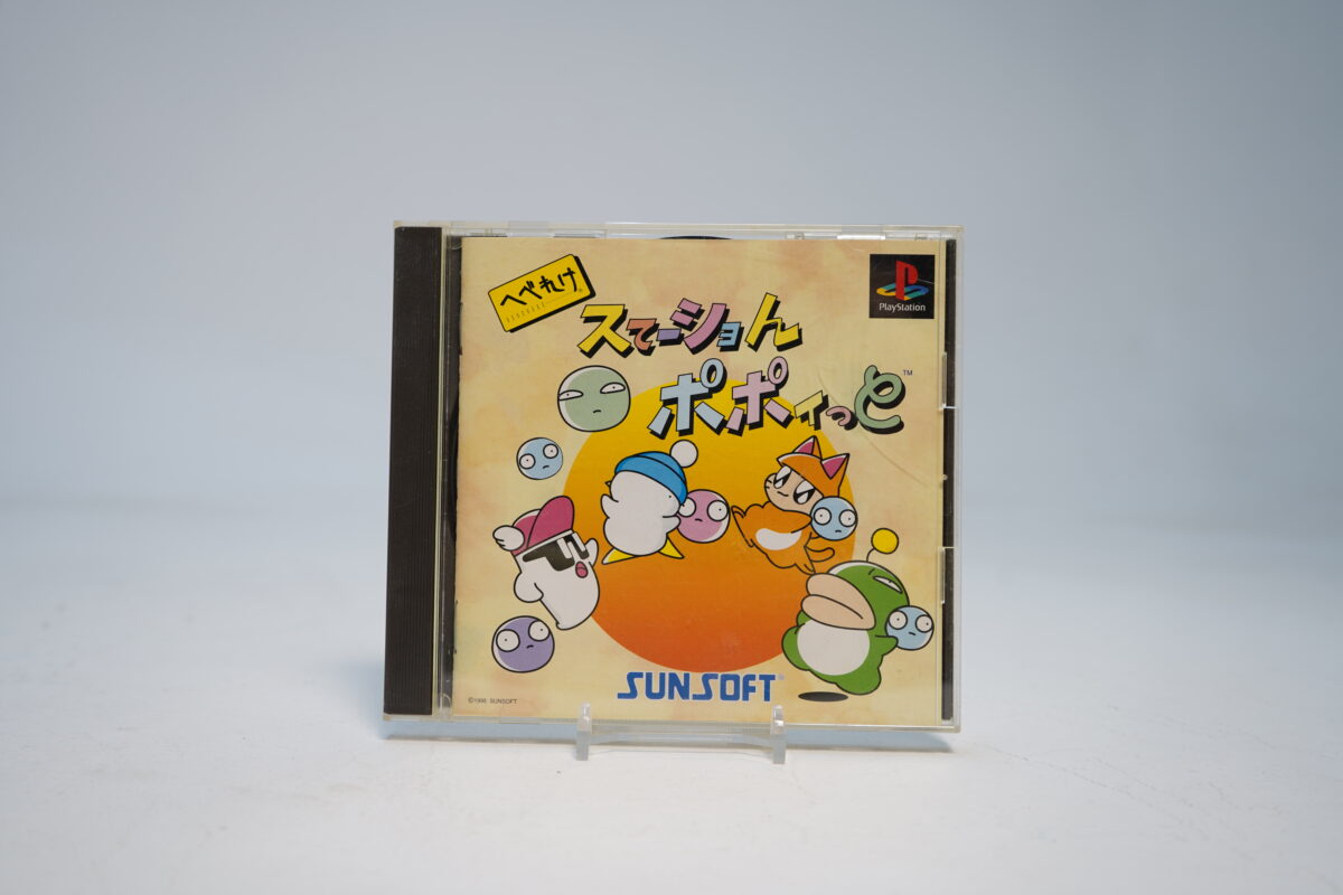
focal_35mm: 35
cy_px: 448
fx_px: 1306
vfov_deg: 37.9
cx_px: 672
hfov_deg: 54.4
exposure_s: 1/6
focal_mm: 35
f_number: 5.6
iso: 64
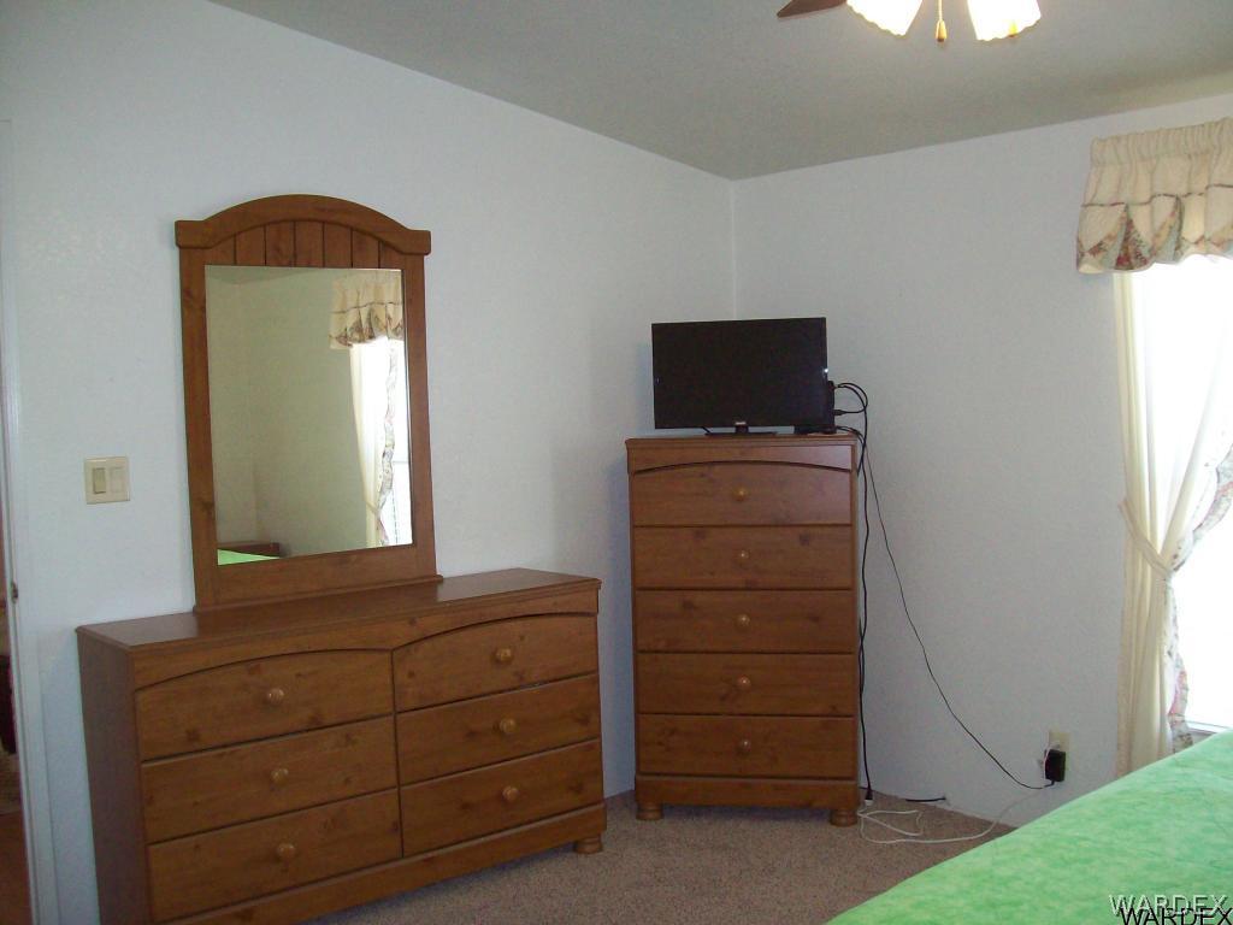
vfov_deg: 39.7
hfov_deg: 51.4
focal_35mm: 36
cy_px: 462
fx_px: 1282
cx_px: 616
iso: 200
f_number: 2.7
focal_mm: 6
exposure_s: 1/64
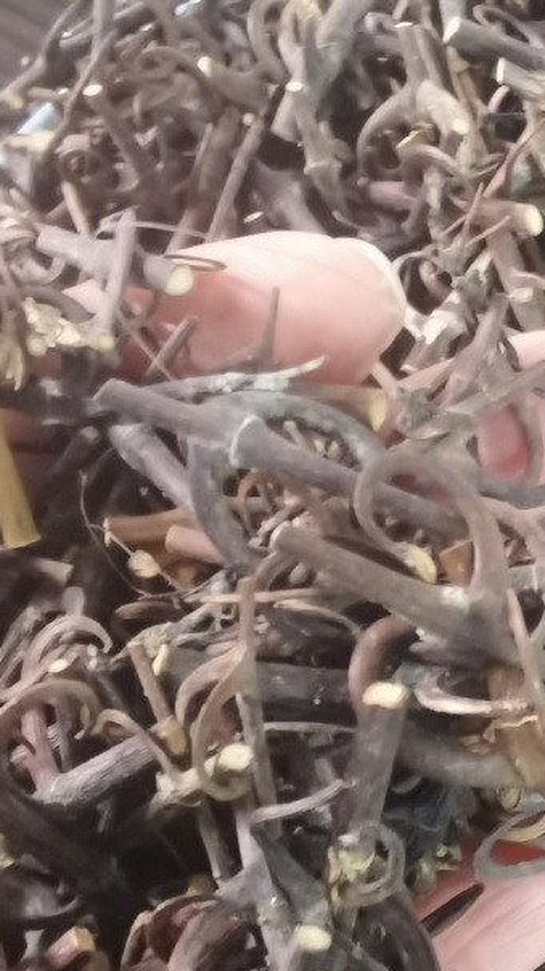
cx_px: 397
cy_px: 522
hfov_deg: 22.8
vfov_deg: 39.9
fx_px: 1338
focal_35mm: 52
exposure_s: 1/25
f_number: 2.2
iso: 1250
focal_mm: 2.26
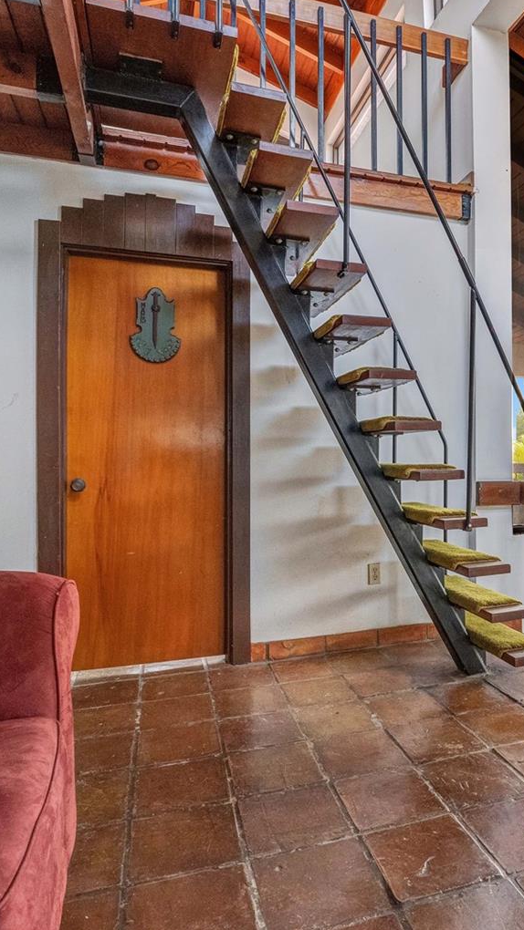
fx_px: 568
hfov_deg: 47.7
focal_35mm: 23
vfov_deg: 78.7
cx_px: 391
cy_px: 448
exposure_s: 1/30
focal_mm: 14
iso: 1250
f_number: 8
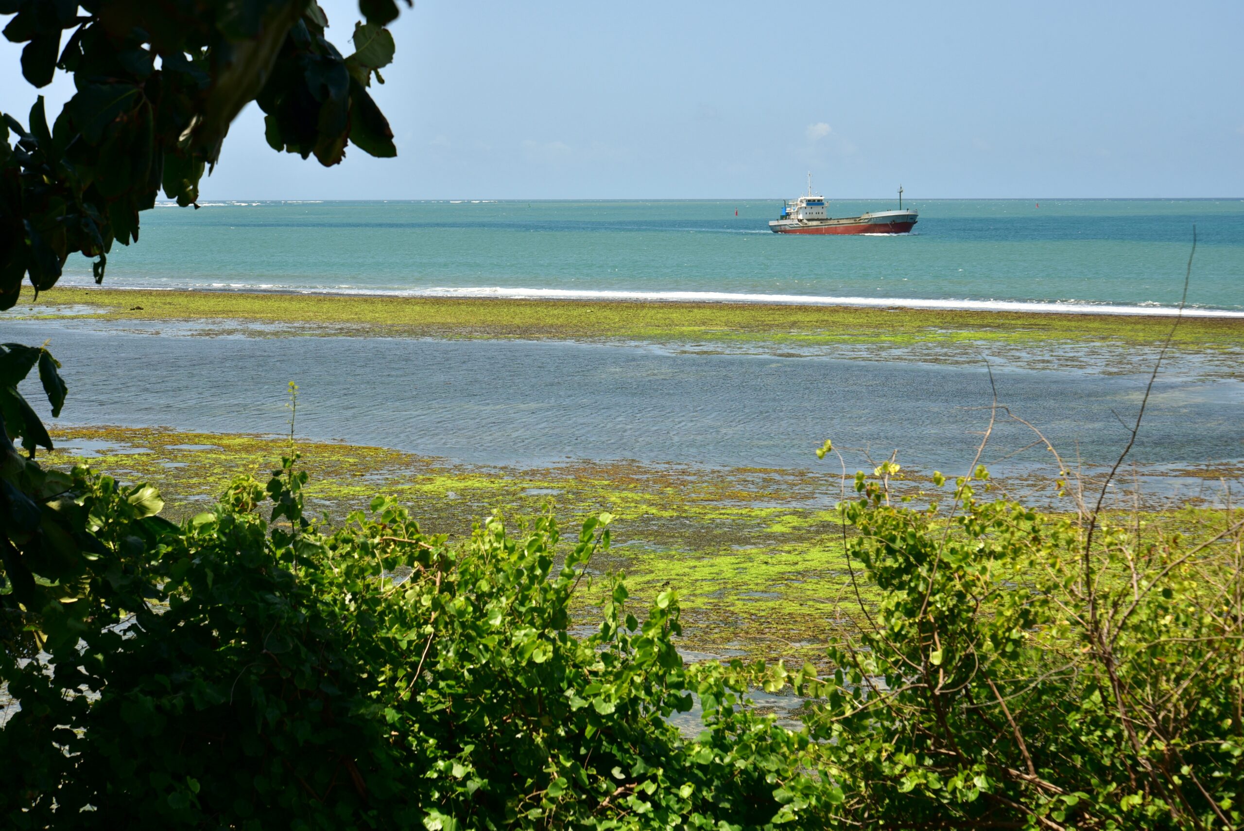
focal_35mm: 65
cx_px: 622
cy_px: 416
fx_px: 2247
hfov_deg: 30.9
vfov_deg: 20.9
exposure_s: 1/500
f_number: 11
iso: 360
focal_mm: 65
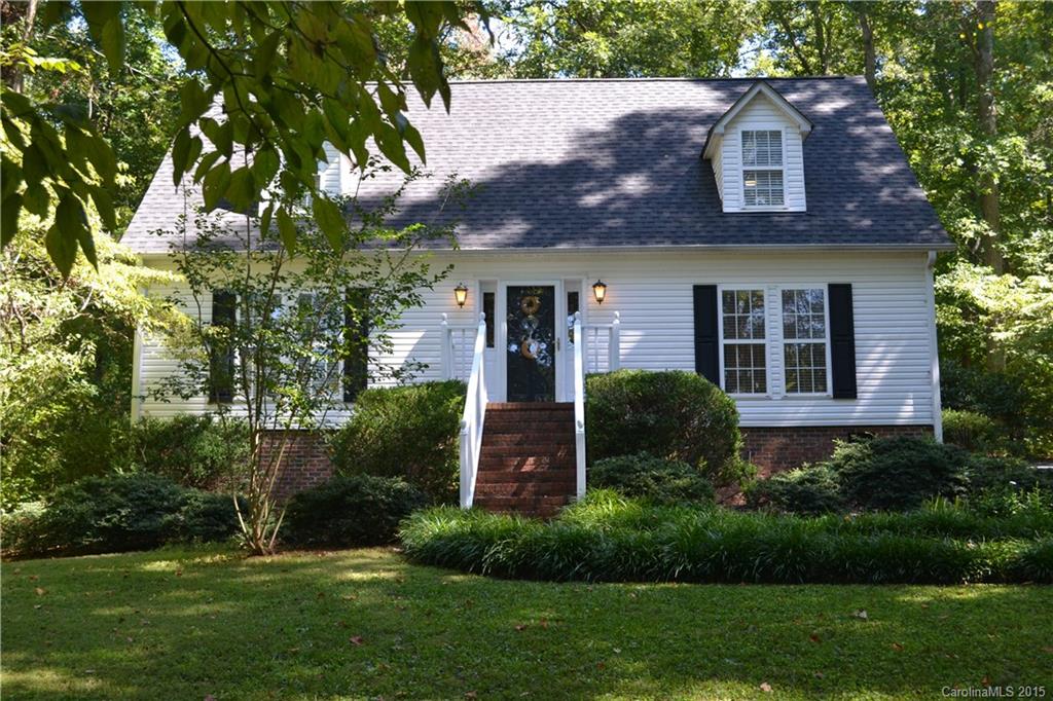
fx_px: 1140
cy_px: 350
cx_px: 526
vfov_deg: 34.2
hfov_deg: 49.6
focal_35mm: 39
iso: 360
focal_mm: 26
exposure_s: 1/125
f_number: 5.6
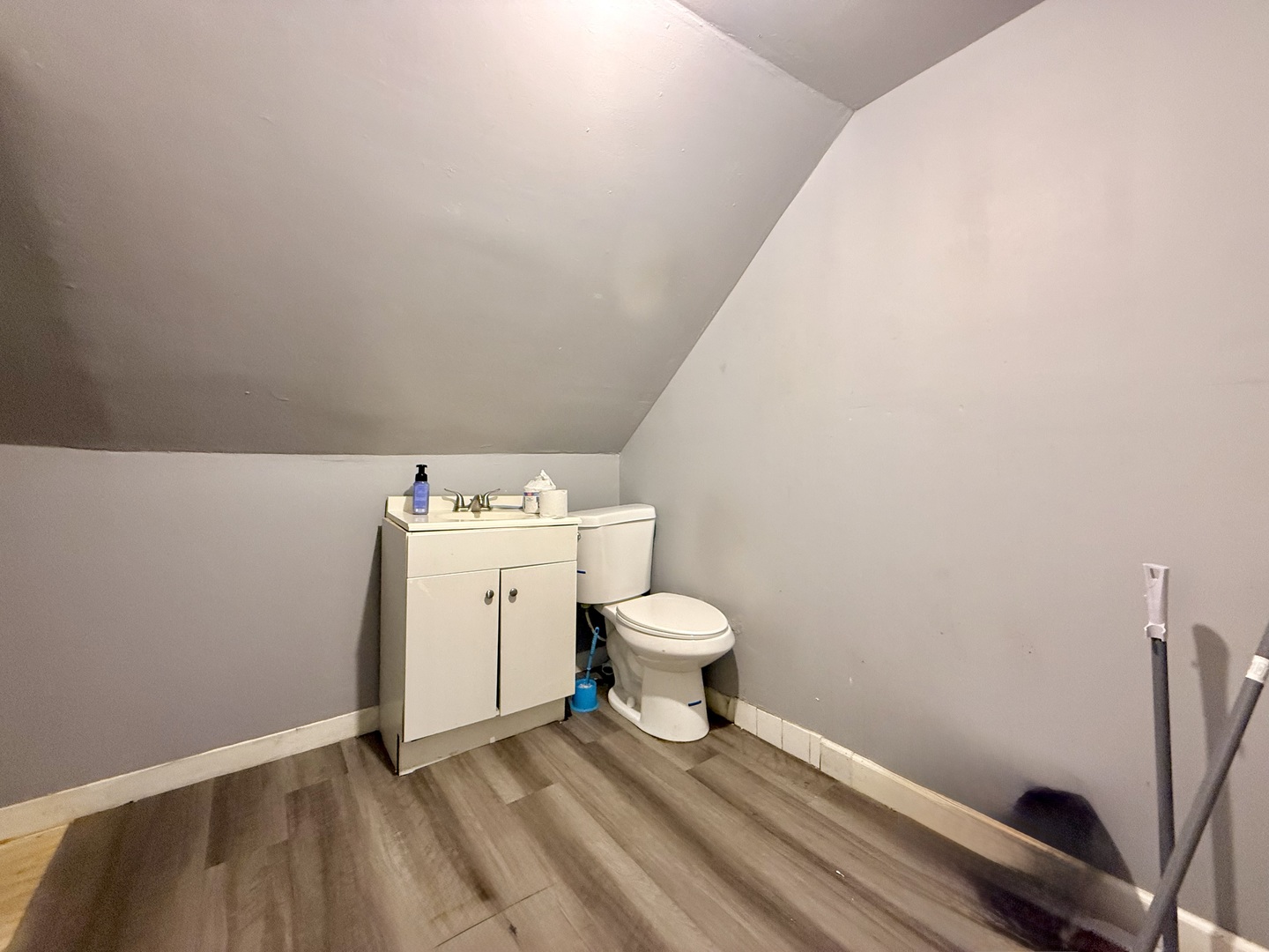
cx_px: 634
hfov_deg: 102.1
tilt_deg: +0.3
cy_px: 476
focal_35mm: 14
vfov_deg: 85.7
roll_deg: +1.0
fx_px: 513
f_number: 2.2
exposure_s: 1/60
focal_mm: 2.22
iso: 500
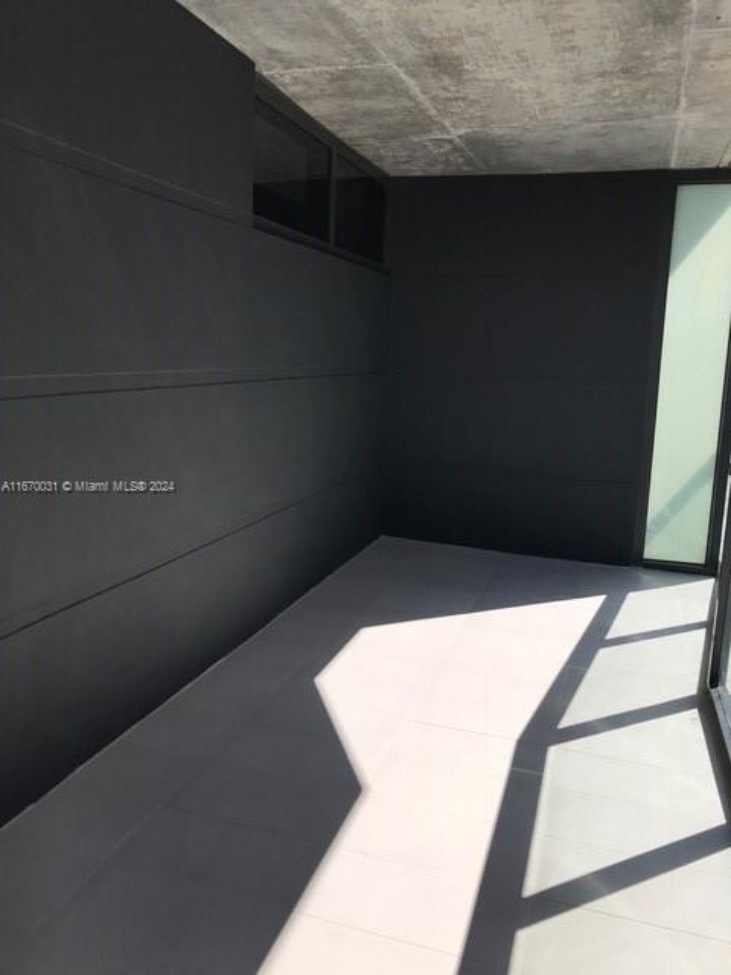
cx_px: 366
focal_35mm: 28
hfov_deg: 49.7
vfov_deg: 63.4
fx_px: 788
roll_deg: -1.5
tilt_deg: -7.9
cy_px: 488
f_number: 1.8
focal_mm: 3.99
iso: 20
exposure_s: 1/2591
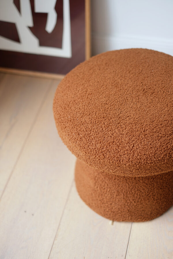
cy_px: 130
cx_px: 86
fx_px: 382
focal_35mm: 53
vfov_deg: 37.5
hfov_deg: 25.5
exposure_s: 1/52
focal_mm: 35
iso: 200
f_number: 2.8
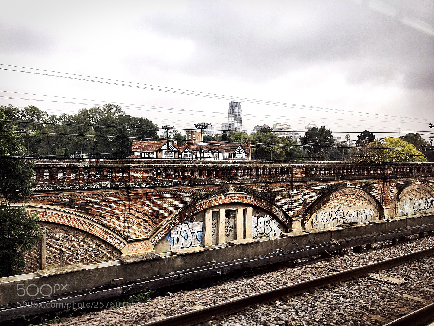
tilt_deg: -2.3
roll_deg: +0.1
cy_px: 163
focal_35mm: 29
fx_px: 364
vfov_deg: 48.2
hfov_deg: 61.7
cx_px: 217
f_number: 2.2
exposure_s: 1/422
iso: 25
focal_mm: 4.15
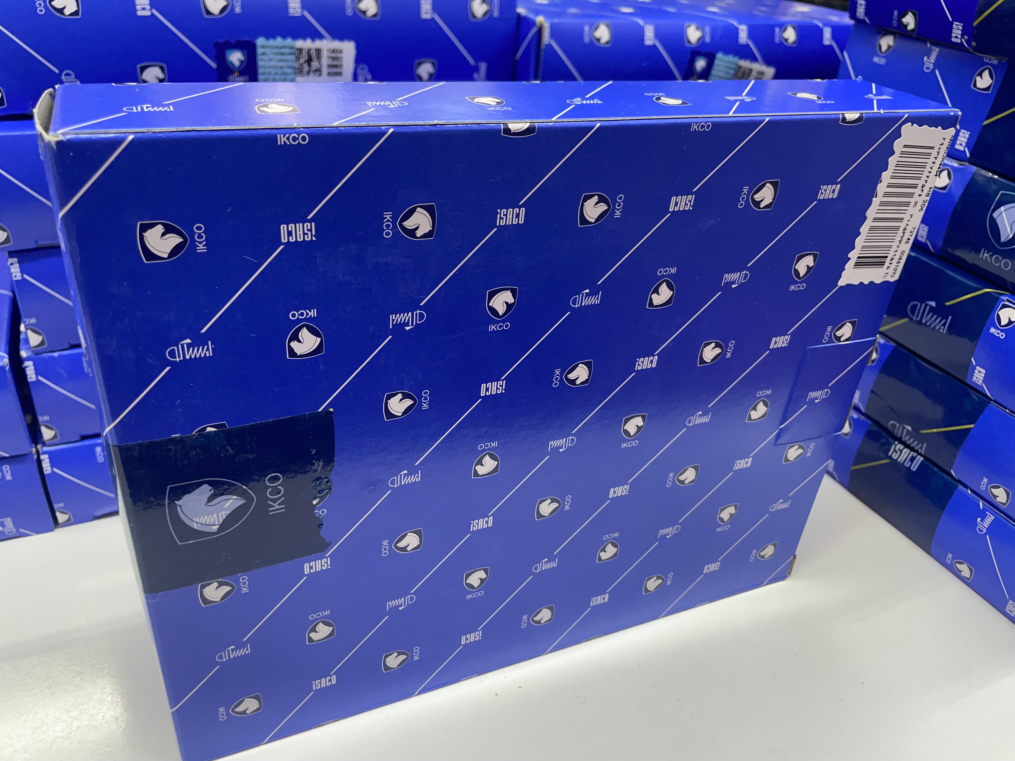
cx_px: 508
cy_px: 380
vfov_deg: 53.1
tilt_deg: -33.3
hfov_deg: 67.3
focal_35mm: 26
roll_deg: -5.7
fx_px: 762
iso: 100
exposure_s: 1/100
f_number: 1.6
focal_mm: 4.2
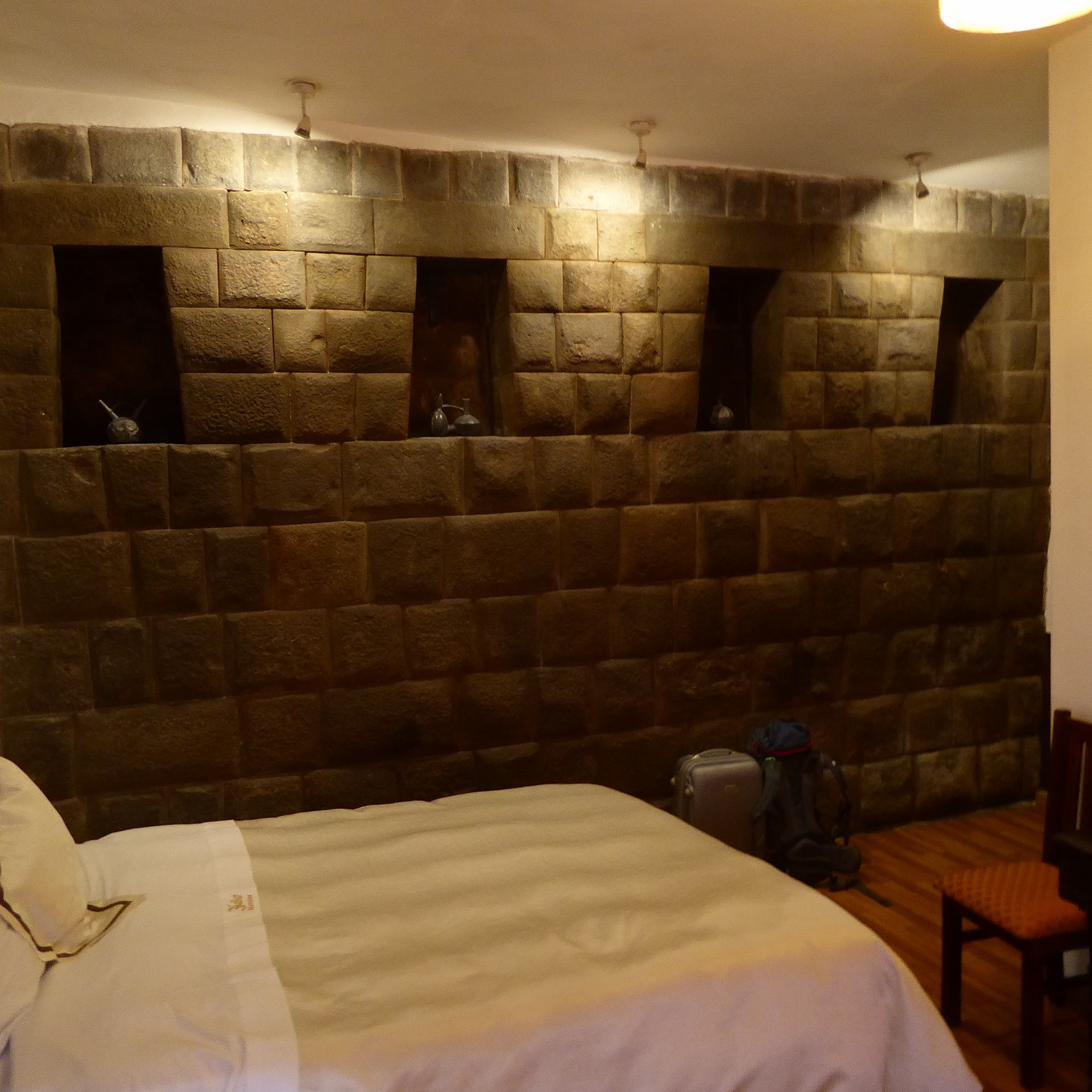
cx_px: 554
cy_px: 554
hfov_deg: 54.0
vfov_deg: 54.0
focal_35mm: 30
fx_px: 1071
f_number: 3.3
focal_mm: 4.3
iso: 400
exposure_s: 1/5
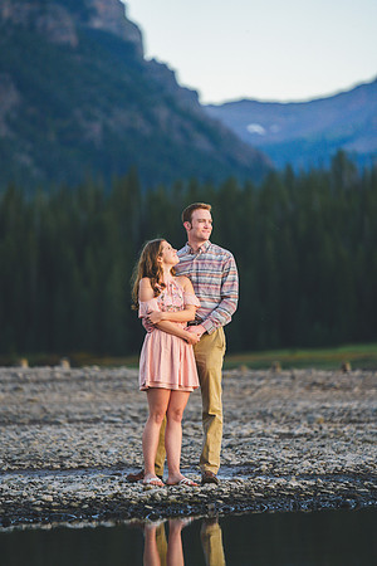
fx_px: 3141
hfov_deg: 6.9
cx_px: 188
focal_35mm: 200
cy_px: 283
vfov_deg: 10.3
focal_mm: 200
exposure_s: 1/500
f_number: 2.8
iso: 500
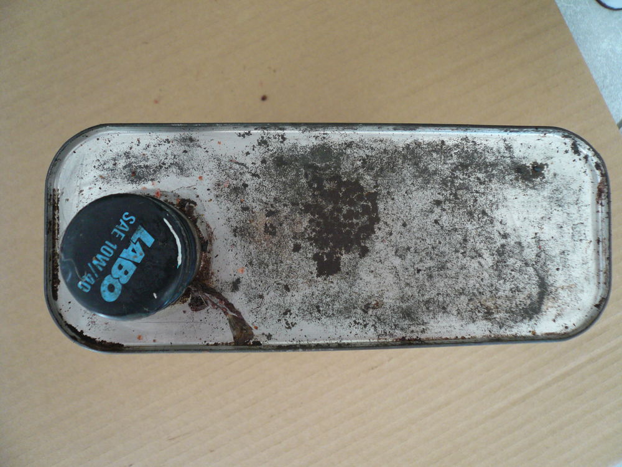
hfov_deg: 63.4
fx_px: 503
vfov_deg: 49.7
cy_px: 234
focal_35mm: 28
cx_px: 311
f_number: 2.8
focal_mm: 4.6
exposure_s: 1/30
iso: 160
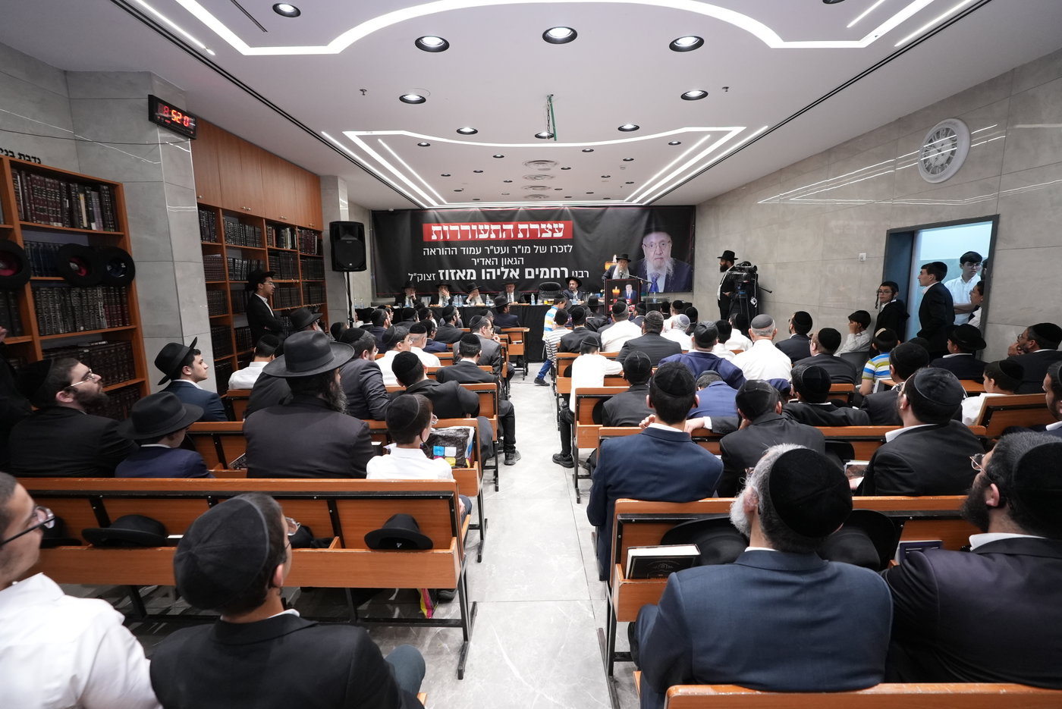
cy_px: 354
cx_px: 531
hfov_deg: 93.2
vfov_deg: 70.5
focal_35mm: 17
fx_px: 502
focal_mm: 17
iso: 5000
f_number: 6.3
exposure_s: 1/200
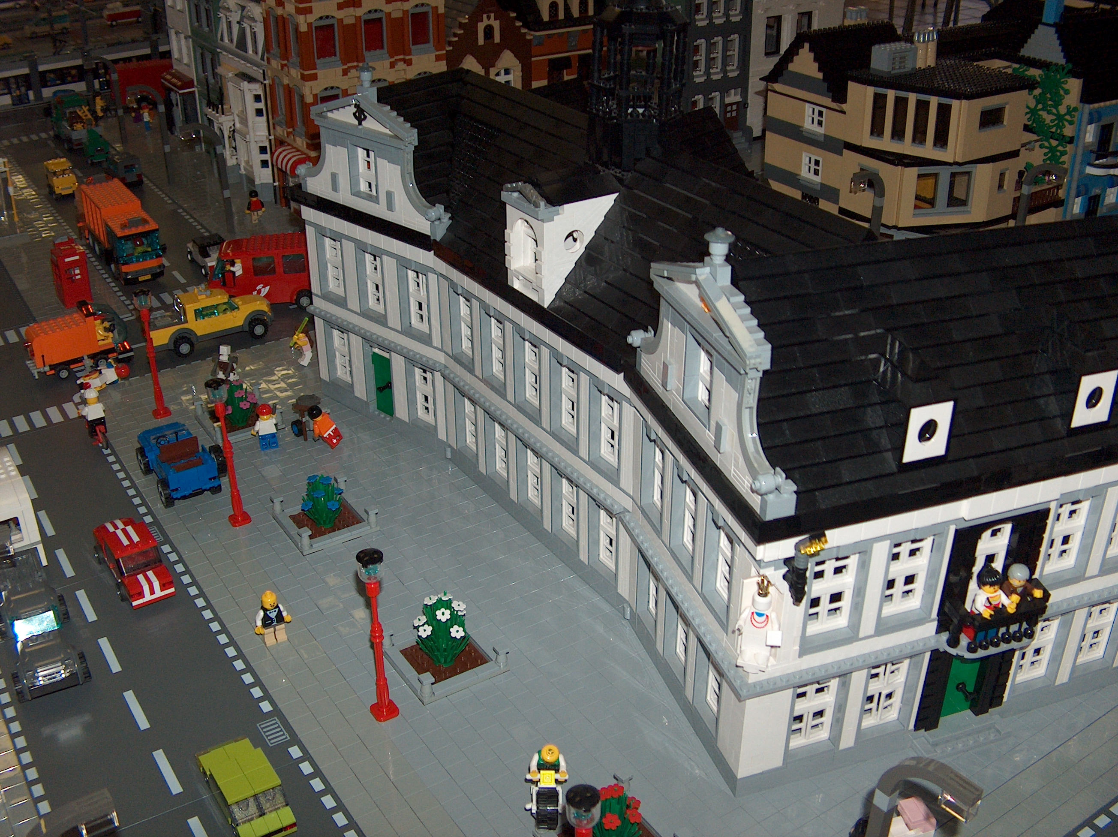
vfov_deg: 38.6
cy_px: 418
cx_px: 559
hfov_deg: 50.2
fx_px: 1194
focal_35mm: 37
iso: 100
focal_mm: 7.6
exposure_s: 1/60
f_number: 2.8
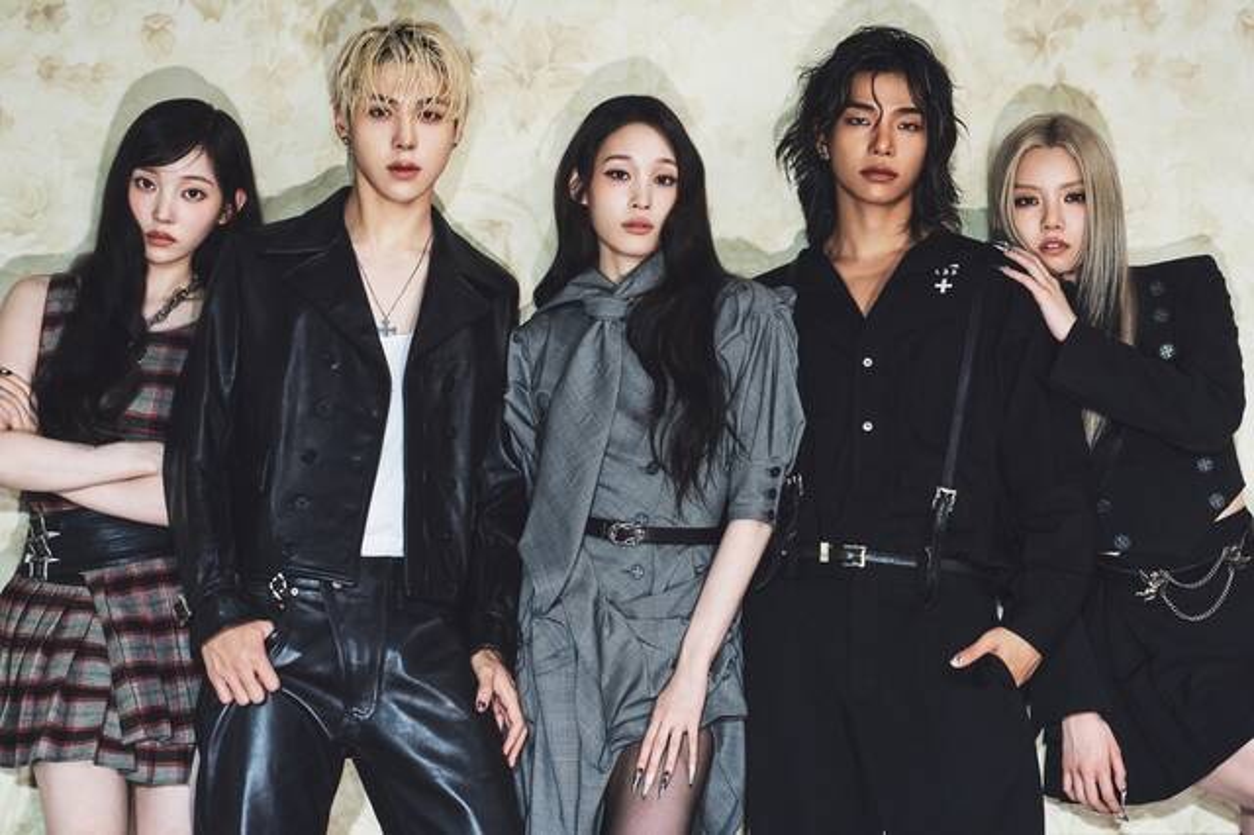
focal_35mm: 69
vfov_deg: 19.7
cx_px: 627
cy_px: 418
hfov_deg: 29.3
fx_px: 2402
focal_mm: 69
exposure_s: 1/125
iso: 640
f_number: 11
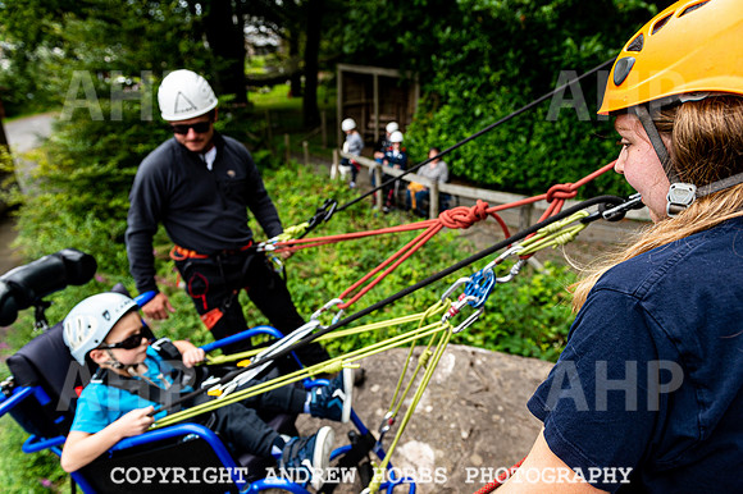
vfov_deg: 53.1
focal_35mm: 24
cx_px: 372
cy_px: 247
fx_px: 495
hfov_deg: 73.8
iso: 280
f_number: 4
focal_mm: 24
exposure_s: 1/800
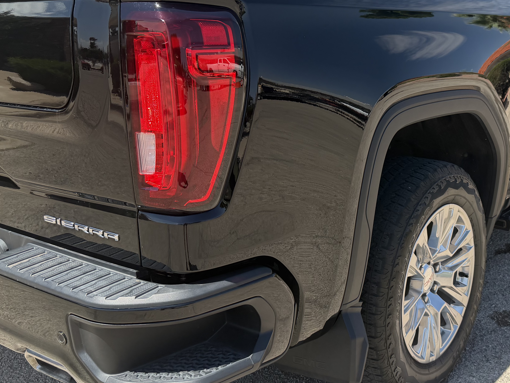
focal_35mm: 42
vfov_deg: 34.2
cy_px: 154
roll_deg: -1.1
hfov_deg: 44.0
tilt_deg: -12.3
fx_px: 619
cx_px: 350
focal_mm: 6.76
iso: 100
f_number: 1.78
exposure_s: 1/2445
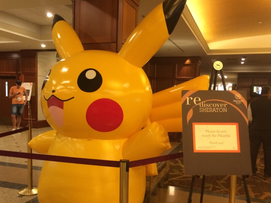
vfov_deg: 38.5
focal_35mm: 37
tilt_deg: -5.6
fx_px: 290
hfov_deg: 50.0
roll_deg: -1.8
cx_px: 115
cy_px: 124
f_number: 2.2
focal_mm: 4.15
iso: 250
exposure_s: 1/30
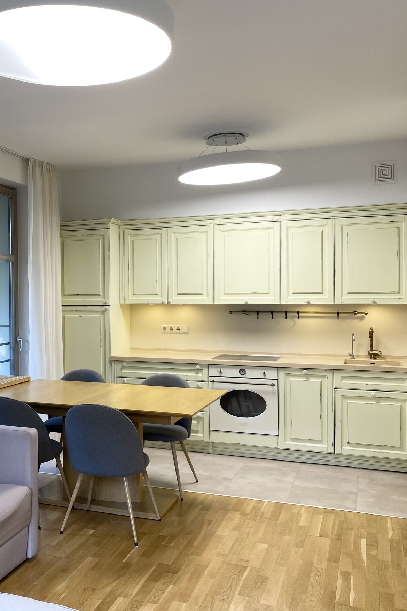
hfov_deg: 34.8
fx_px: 628
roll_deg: +1.1
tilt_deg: -0.7
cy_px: 299
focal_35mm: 37
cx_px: 81
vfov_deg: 51.9
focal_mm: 4.25
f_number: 1.8
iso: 50
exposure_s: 1/100
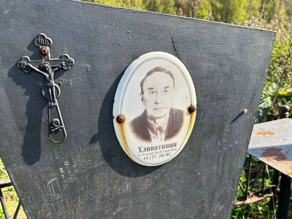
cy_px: 110
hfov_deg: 67.3
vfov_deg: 53.1
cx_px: 146
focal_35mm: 26
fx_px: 219
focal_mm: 5.7
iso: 50
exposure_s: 1/1159
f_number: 1.5
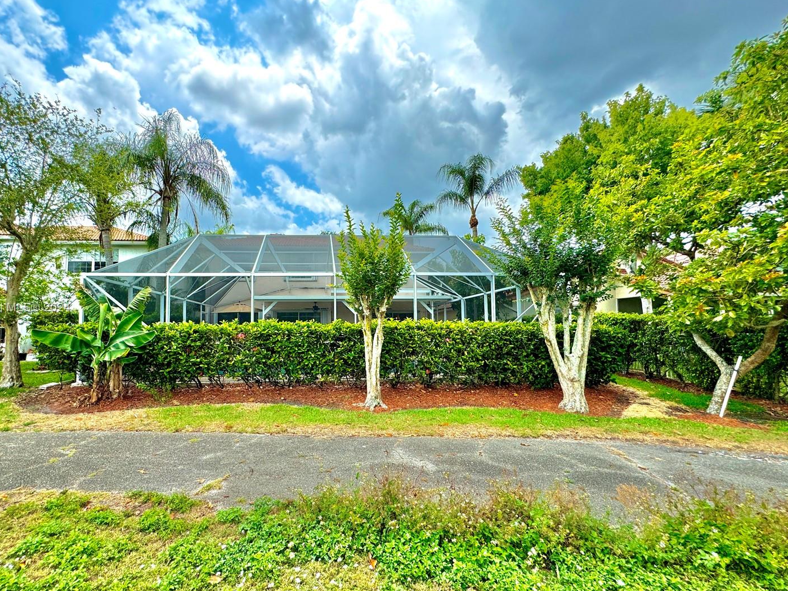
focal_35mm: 16
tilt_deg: +2.9
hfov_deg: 93.9
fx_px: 364
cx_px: 341
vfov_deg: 78.1
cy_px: 308
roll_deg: -0.1
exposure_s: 1/1160
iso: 50
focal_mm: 2.22
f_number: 2.2
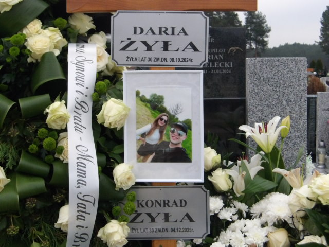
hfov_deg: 36.2
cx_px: 164
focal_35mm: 53
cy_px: 124
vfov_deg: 27.5
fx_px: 504
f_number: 15
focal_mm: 9.4
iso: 982
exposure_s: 1/60
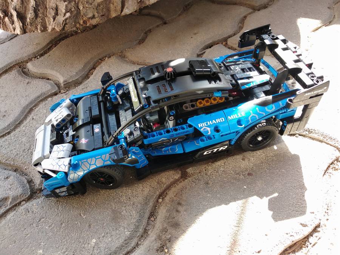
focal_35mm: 26
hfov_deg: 67.3
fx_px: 255
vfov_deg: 53.1
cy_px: 128
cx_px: 170
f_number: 2.2
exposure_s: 1/100
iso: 160
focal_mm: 3.81
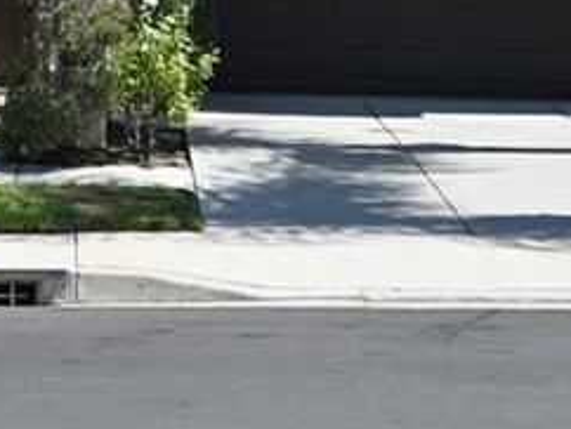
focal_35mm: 122
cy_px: -348
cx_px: 42
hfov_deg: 15.9
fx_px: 2014
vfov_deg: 11.3
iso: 100
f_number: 6.3
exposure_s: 1/320
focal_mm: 20
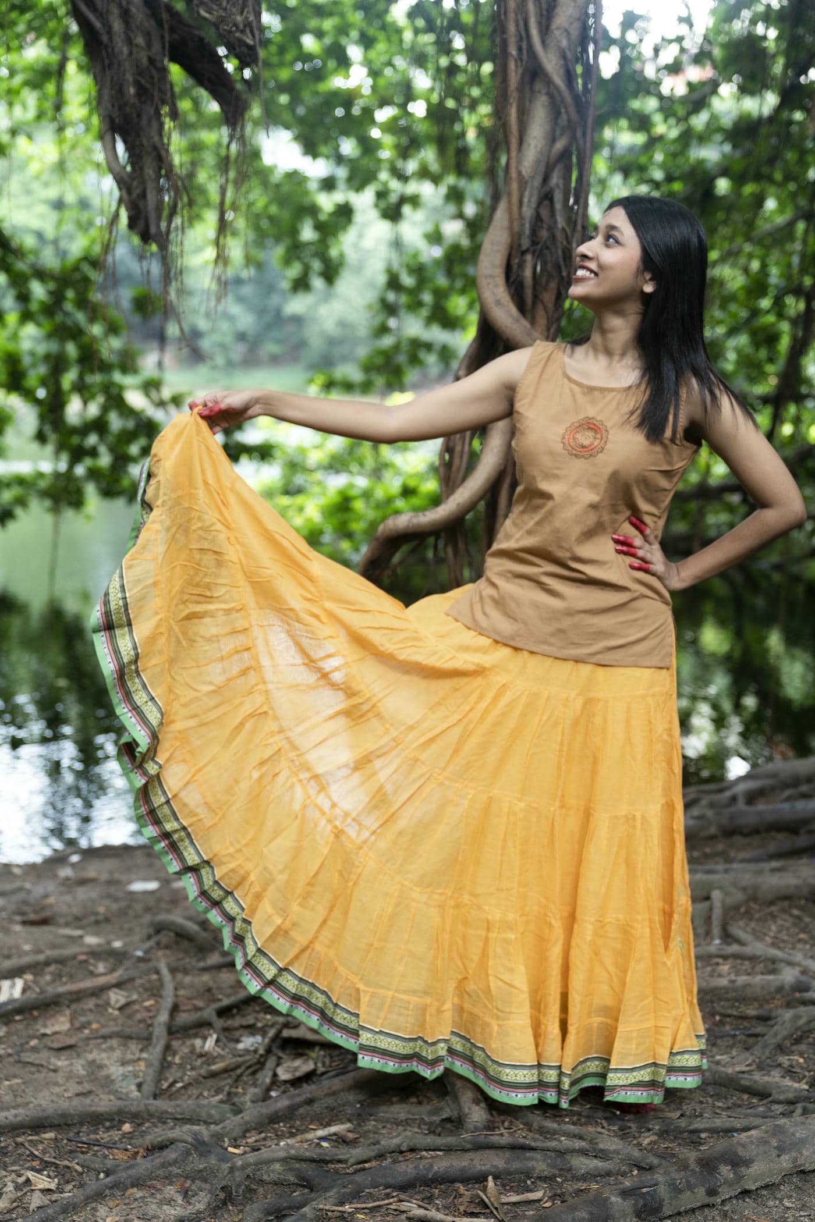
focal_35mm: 47
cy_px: 611
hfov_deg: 28.6
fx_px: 1596
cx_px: 408
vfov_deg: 41.9
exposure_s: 1/100
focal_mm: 47
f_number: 2.8
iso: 1250
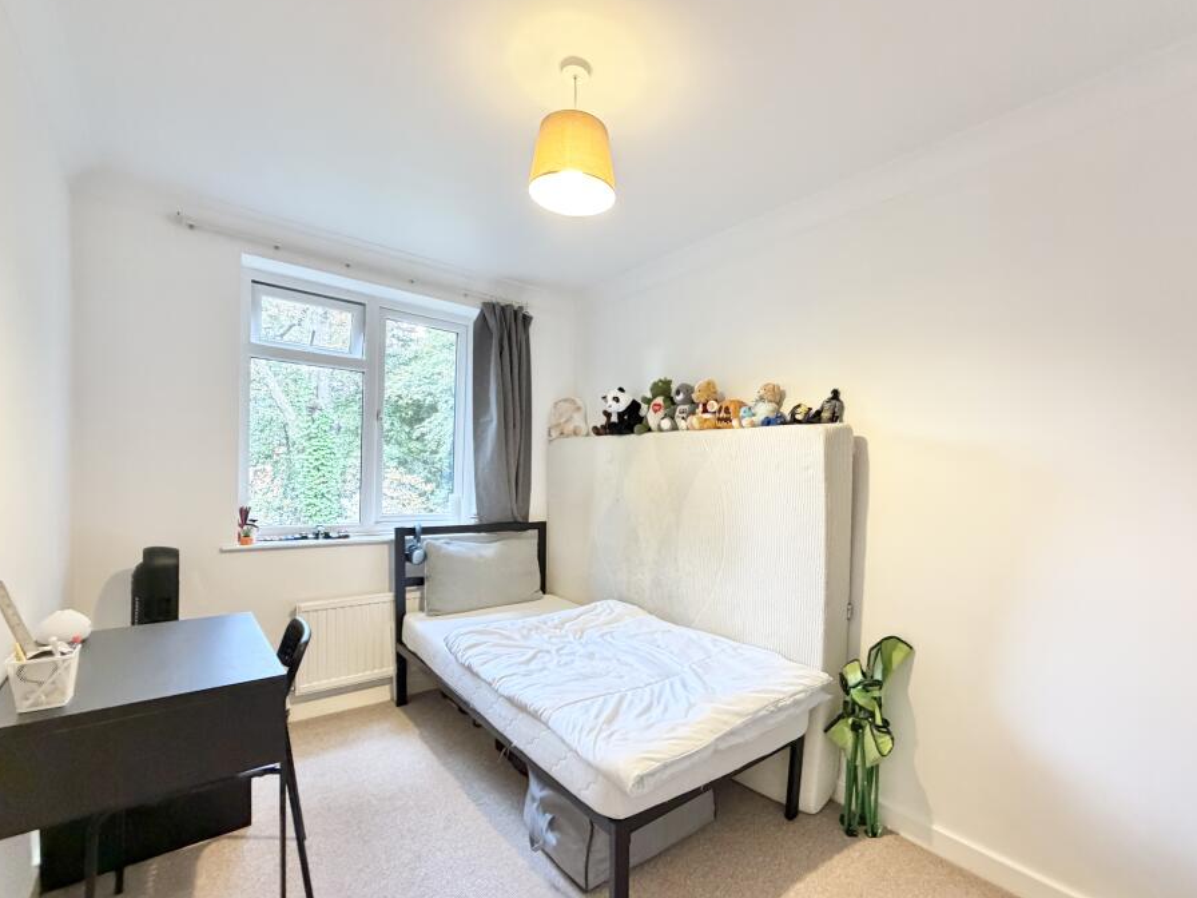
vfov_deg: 77.9
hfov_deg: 94.3
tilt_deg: -0.9
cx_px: 647
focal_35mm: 16
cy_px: 493
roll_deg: -2.5
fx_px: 553
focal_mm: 2.22
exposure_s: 1/50
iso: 500
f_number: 2.2
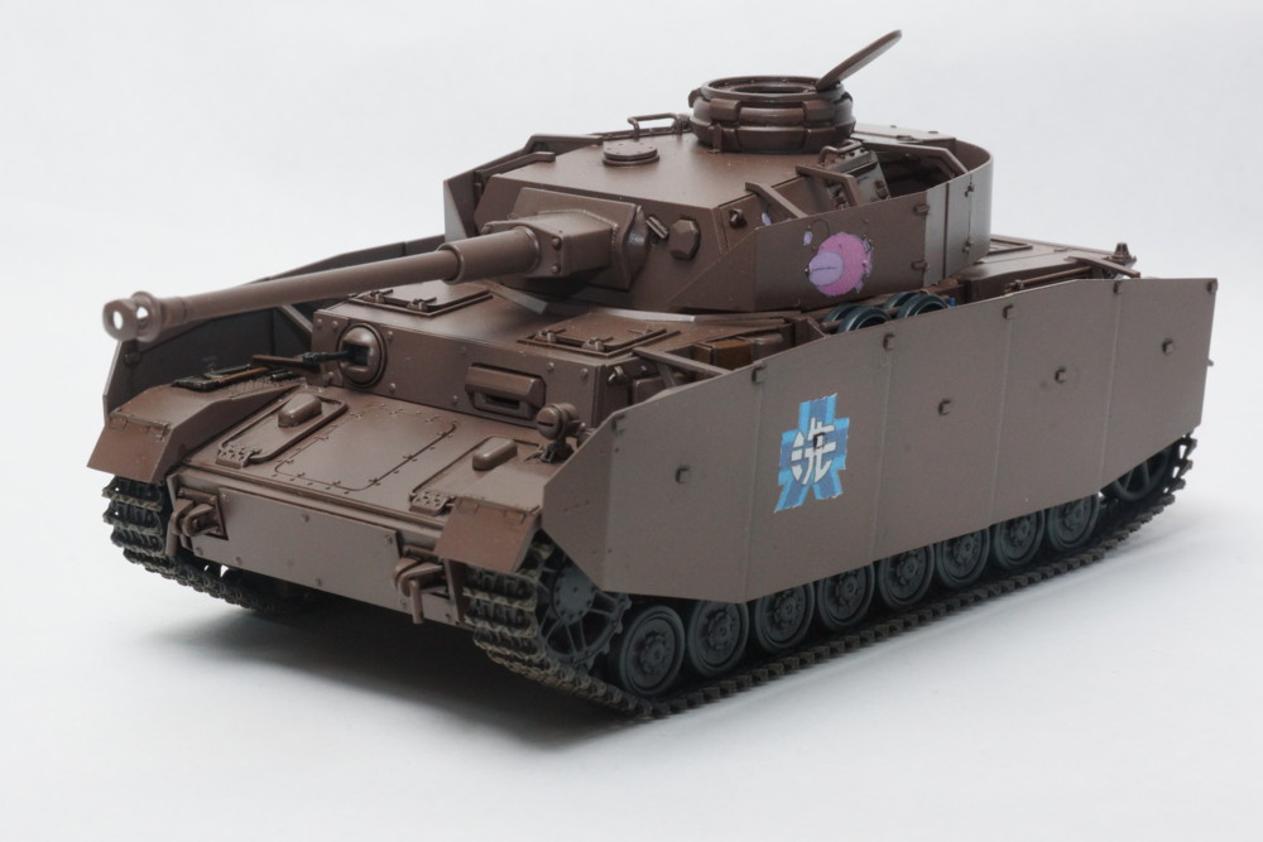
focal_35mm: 112
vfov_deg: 12.2
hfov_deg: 18.2
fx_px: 3947
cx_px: 632
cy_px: 421
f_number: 25
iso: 800
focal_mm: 75
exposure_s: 1/80
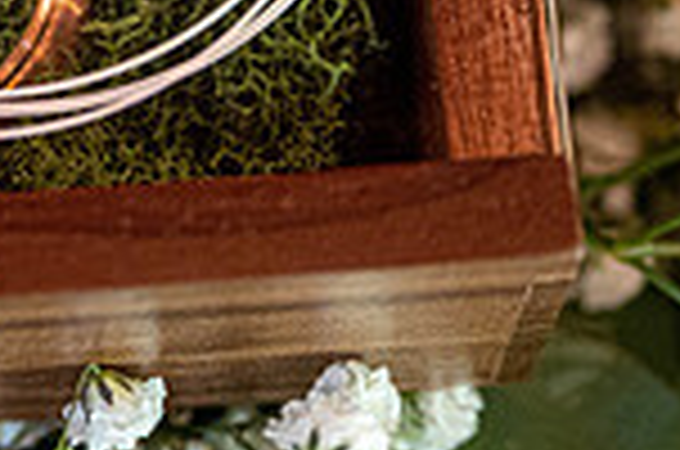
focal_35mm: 269
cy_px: -189
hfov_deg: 7.6
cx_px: -23
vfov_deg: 5.1
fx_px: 5070
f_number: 2.8
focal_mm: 70
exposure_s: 1/60
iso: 4500
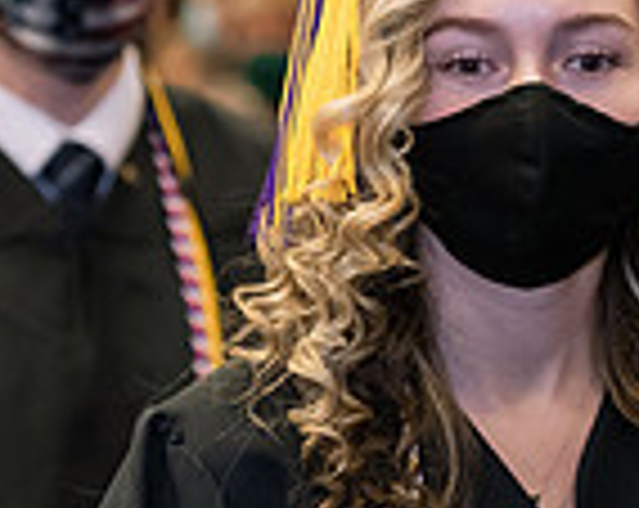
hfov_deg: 5.0
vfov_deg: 4.0
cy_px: 344
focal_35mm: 384
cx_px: 549
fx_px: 7247
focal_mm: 100
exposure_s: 1/200
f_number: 3.5
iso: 1600
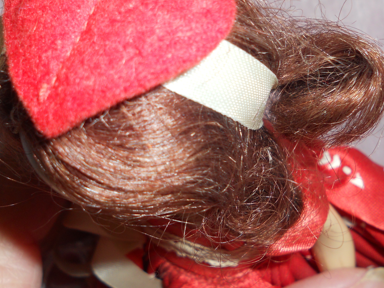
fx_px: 588
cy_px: 102
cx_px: 141
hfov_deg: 35.9
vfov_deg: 27.4
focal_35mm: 53
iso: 80
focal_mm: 5.8
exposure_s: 1/25
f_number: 8.8
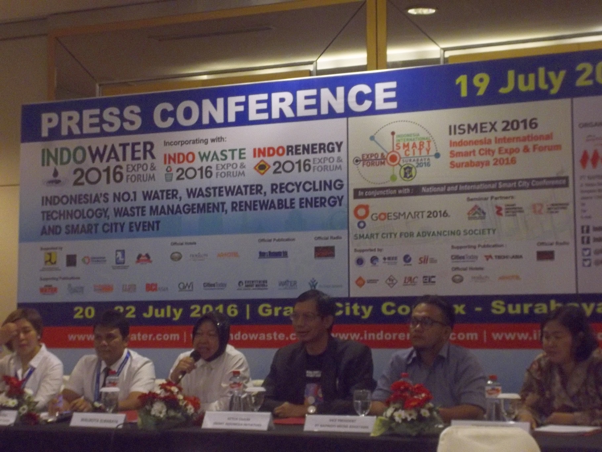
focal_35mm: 69
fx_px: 1201
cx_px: 301
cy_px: 226
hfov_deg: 28.1
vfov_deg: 21.3
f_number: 5.3
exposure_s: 1/8
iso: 400
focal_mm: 9.7
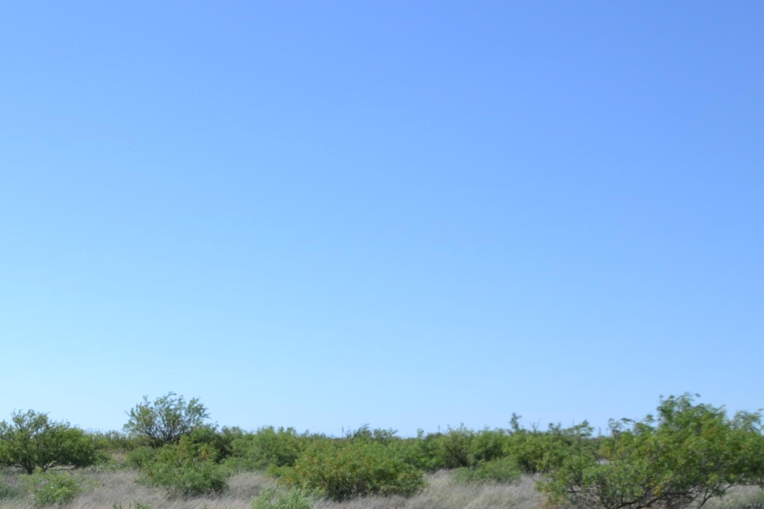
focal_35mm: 63
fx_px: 1337
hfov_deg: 28.4
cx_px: -116
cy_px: 500
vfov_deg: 20.9
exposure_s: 1/250
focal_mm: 18
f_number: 7.1
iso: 100
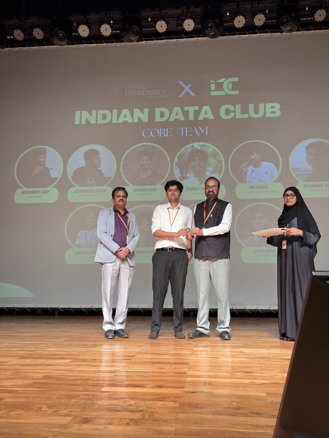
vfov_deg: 60.0
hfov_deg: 46.8
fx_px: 380
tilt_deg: +9.9
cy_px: 219
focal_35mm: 30
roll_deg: +0.1
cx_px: 164
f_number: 1.6
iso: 100
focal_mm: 5.96
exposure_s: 1/50
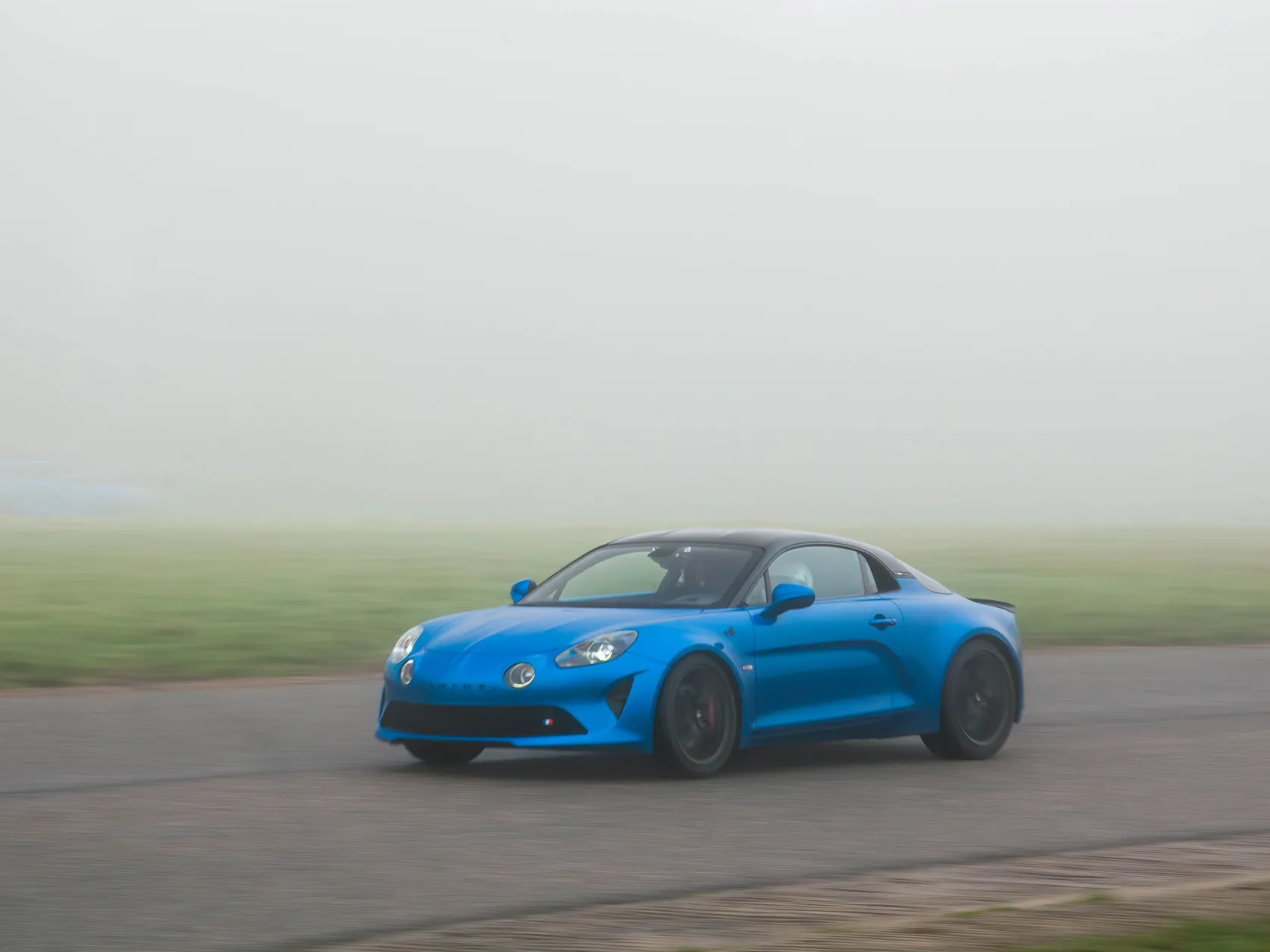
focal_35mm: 149
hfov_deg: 13.3
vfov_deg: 10.0
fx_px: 5466
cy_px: 474
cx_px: 583
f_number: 14
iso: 500
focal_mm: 90
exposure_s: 1/80
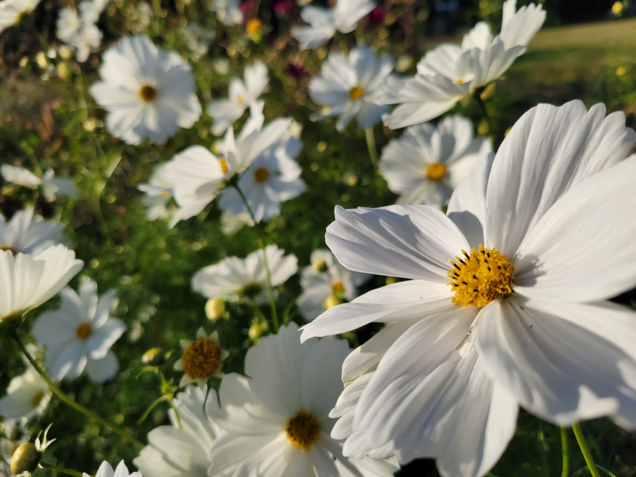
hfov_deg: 67.3
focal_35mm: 26
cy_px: 238
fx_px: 478
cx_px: 318
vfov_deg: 53.1
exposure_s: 1/2679
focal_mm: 5.4
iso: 40
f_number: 1.8
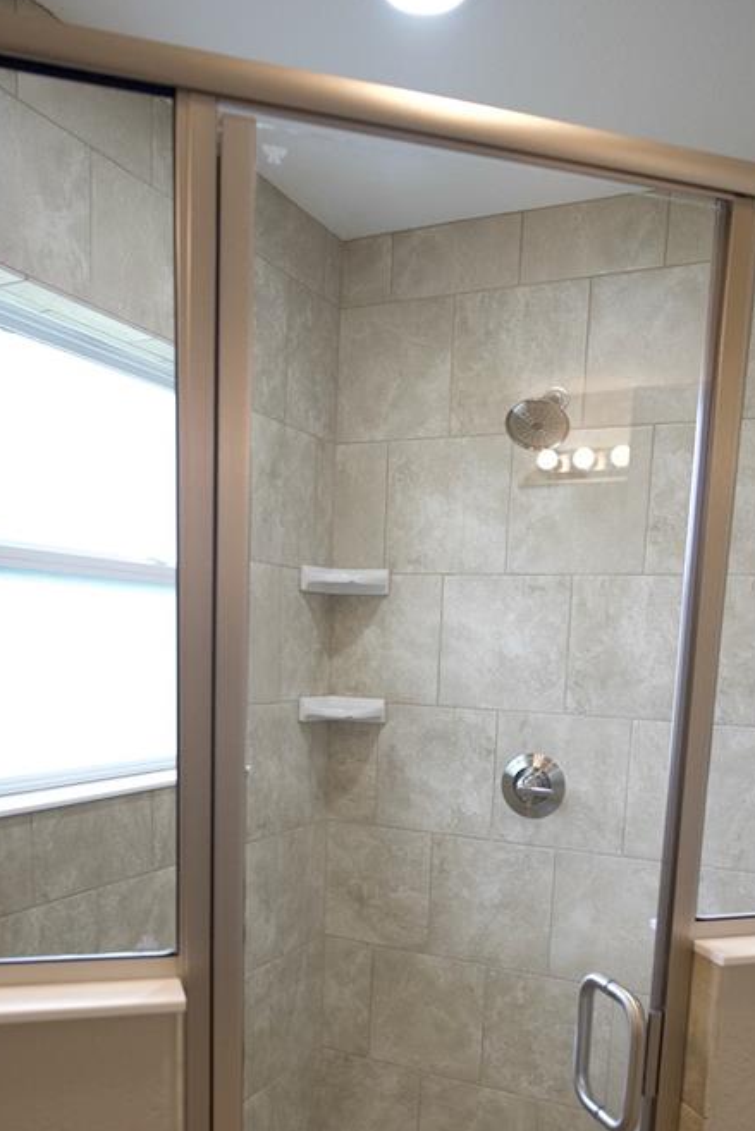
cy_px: 803
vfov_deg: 58.1
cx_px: 367
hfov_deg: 42.3
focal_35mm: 31
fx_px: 975
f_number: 2.8
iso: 640
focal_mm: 17
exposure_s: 1/250
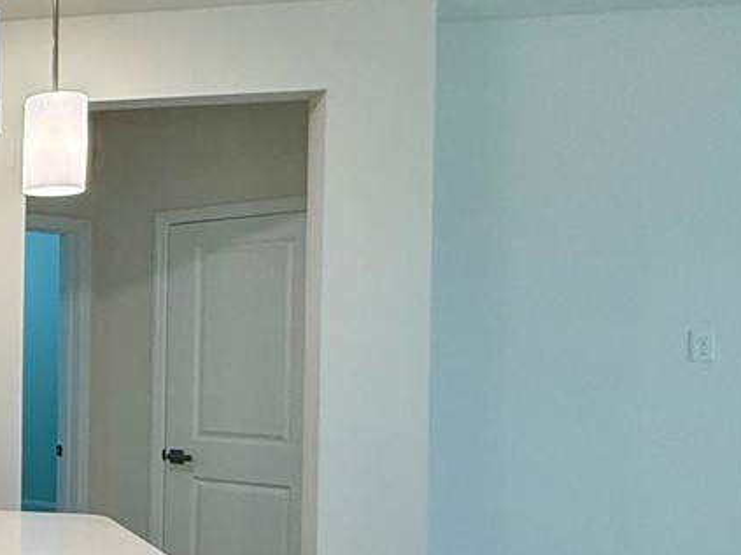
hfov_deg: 25.2
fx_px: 1134
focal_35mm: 53
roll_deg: -0.4
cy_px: 376
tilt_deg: -0.8
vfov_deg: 27.3
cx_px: -427
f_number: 2.2
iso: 200
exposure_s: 1/120
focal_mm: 2.22
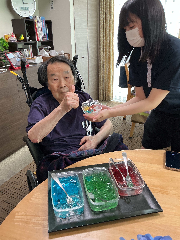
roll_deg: +1.2
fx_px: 201
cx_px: 90
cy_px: 120
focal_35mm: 29
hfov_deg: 48.2
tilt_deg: -24.7
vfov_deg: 61.7
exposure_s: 1/50
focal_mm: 3
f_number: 1.8
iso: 100
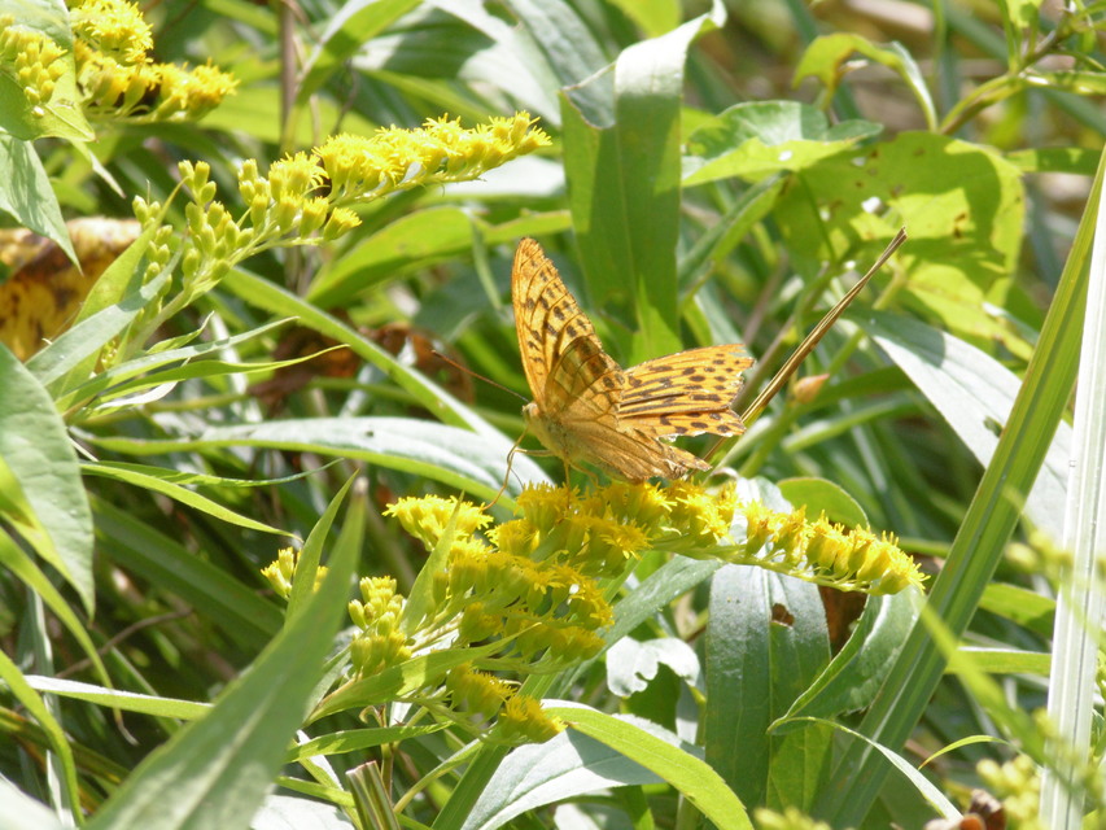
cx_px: 553
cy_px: 415
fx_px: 15626
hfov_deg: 4.1
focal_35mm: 489
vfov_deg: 3.0
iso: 100
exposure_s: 1/200
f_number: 6
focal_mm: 90
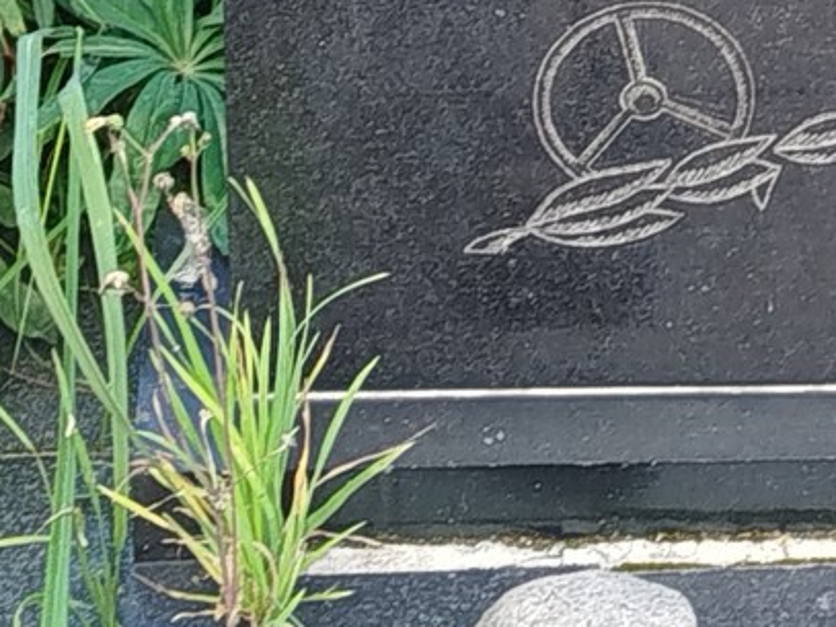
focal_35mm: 170
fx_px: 4104
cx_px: 481
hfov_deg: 11.6
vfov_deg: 8.4
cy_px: -444
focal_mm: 5.31
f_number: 1.7
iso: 64
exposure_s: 1/100
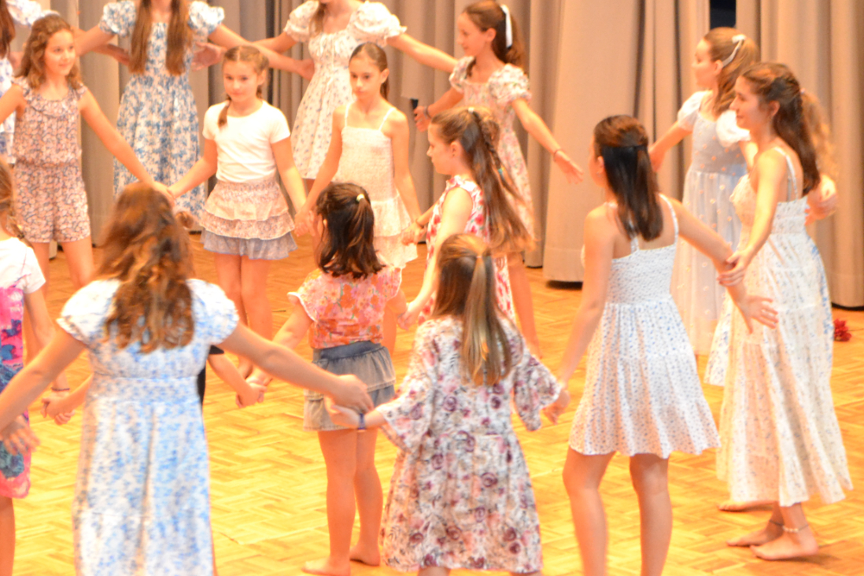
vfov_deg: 8.9
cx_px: 183
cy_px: 199
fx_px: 3694
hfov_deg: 13.3
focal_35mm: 154
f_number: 5.6
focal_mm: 55
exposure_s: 1/60
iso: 2000
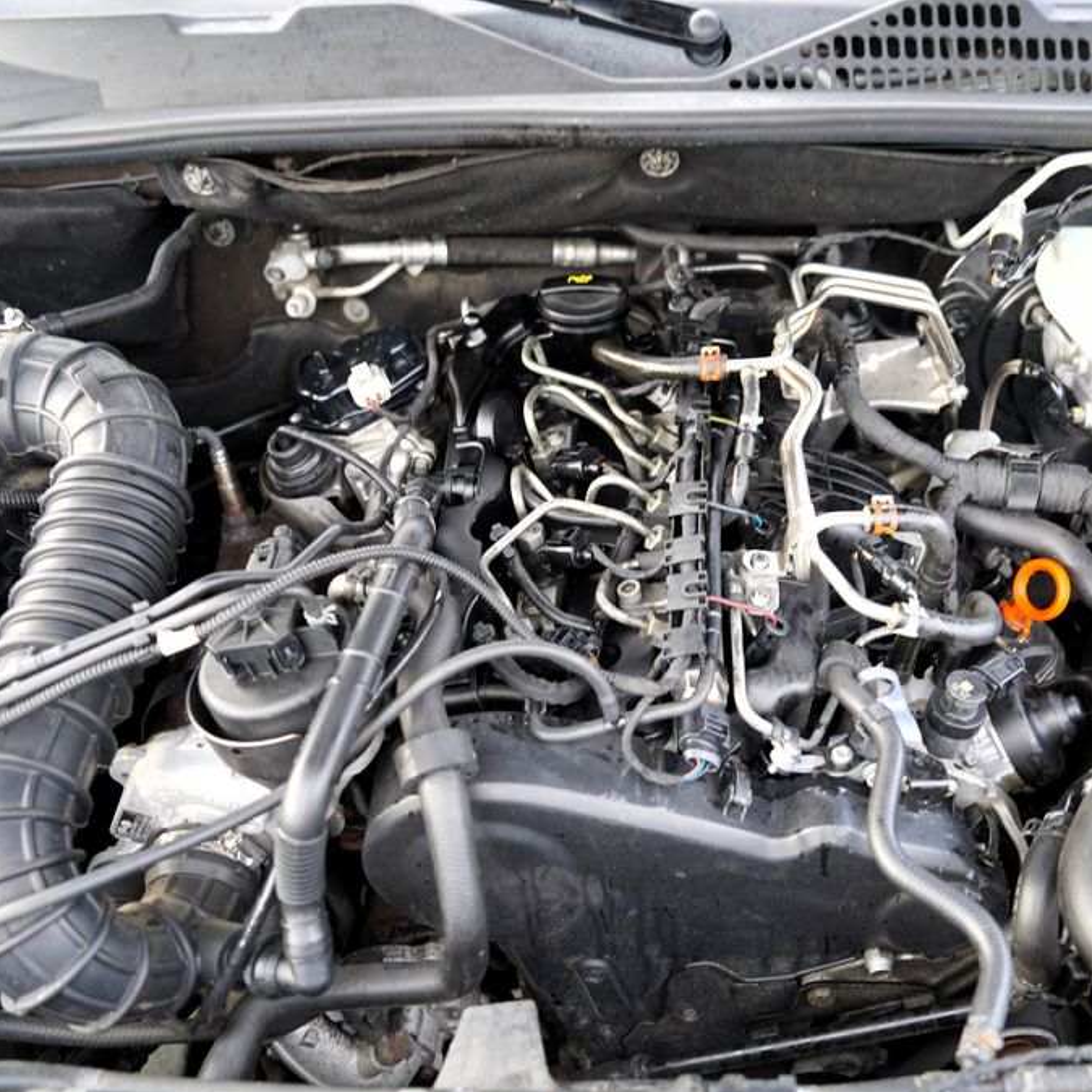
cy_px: 551
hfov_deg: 52.3
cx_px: 642
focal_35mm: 31
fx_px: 1106
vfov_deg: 52.5
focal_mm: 24
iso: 100
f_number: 2.8
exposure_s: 1/30
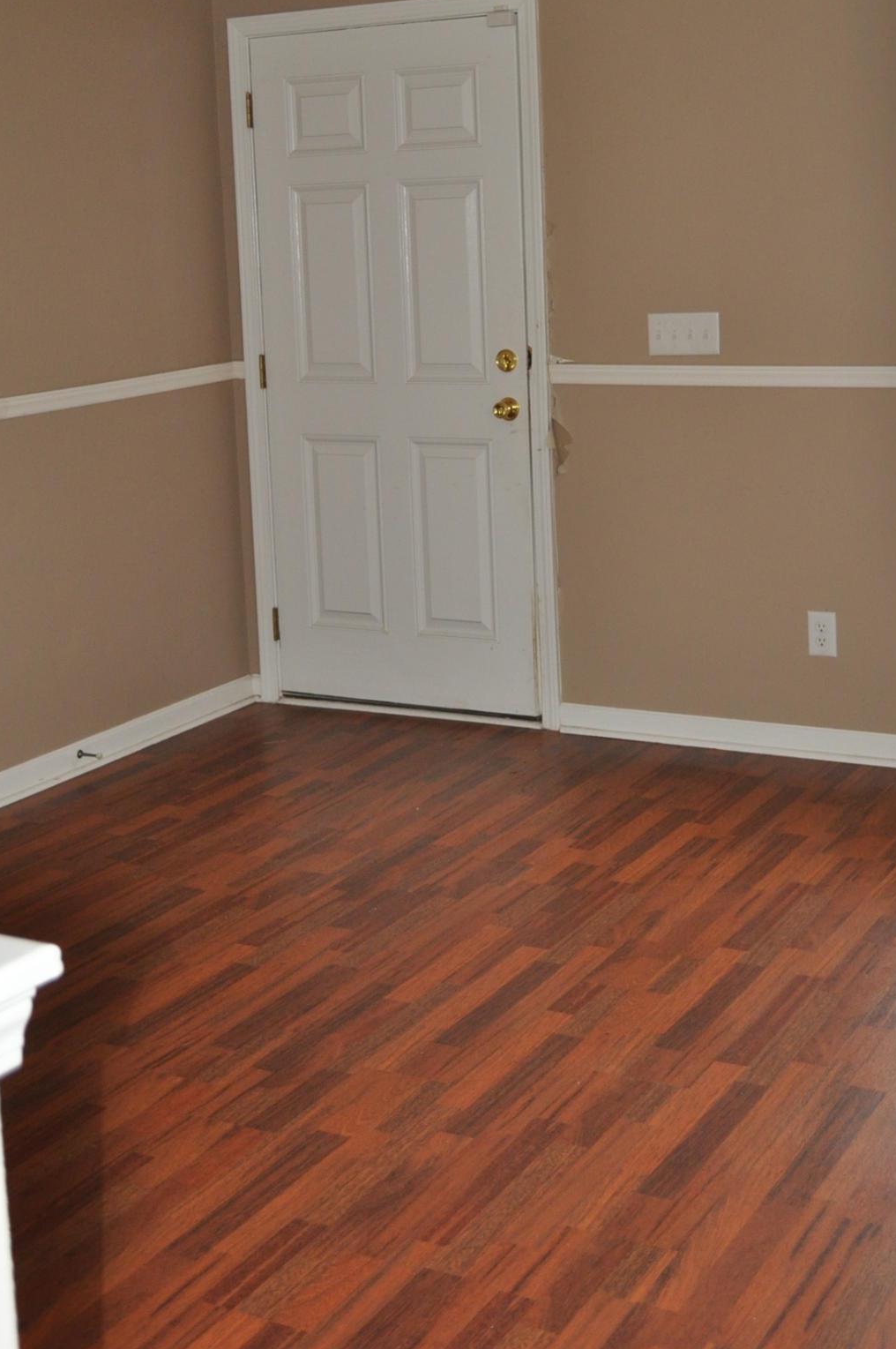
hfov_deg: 26.4
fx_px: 1908
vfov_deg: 38.5
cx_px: 497
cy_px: 468
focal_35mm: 51
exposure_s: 1/60
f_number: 4.2
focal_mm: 26
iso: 800
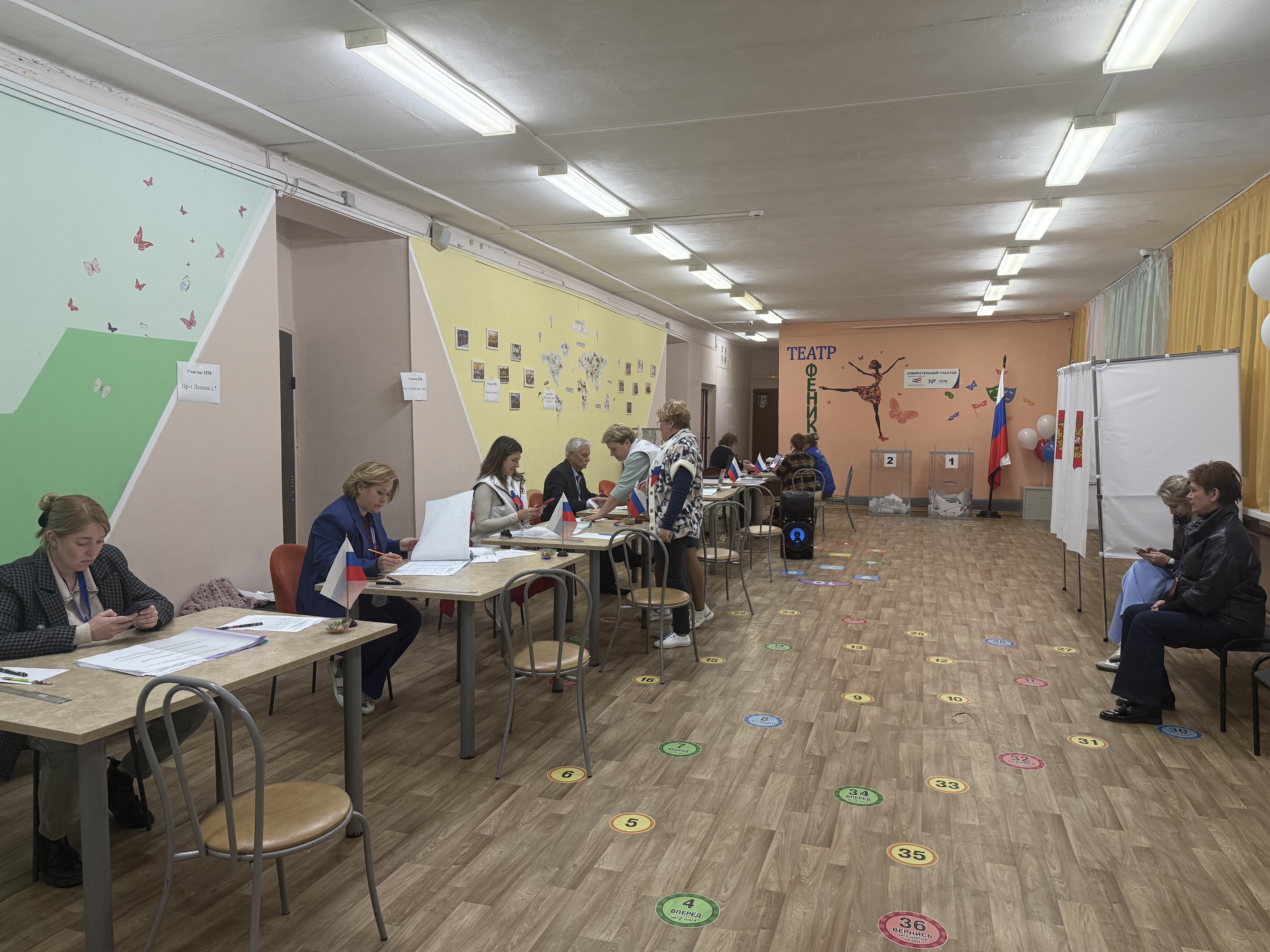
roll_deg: -0.5
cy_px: 476
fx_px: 881
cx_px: 635
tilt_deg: -3.7
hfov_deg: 71.6
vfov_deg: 56.8
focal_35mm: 24
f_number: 1.78
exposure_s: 1/100
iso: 200
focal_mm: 6.76
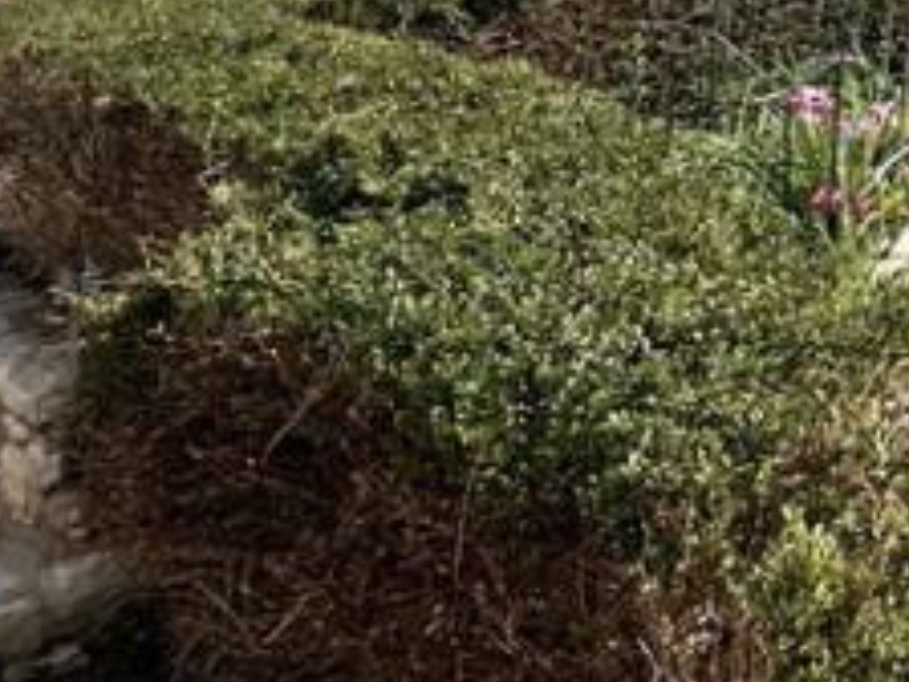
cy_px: -386
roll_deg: -0.4
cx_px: 1307
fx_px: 1576
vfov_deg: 20.4
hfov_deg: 25.5
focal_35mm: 60
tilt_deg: +1.9
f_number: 2.2
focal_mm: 2.22
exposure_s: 1/3125
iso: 50
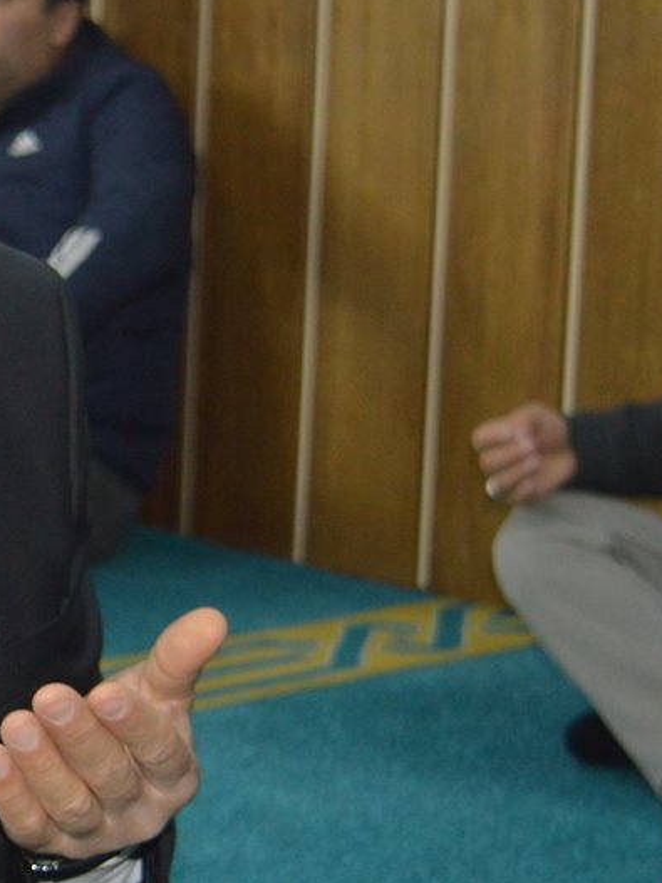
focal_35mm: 127
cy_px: 379
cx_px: -268
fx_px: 3240
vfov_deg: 15.5
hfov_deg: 11.3
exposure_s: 1/60
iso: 1100
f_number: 4.5
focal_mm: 34
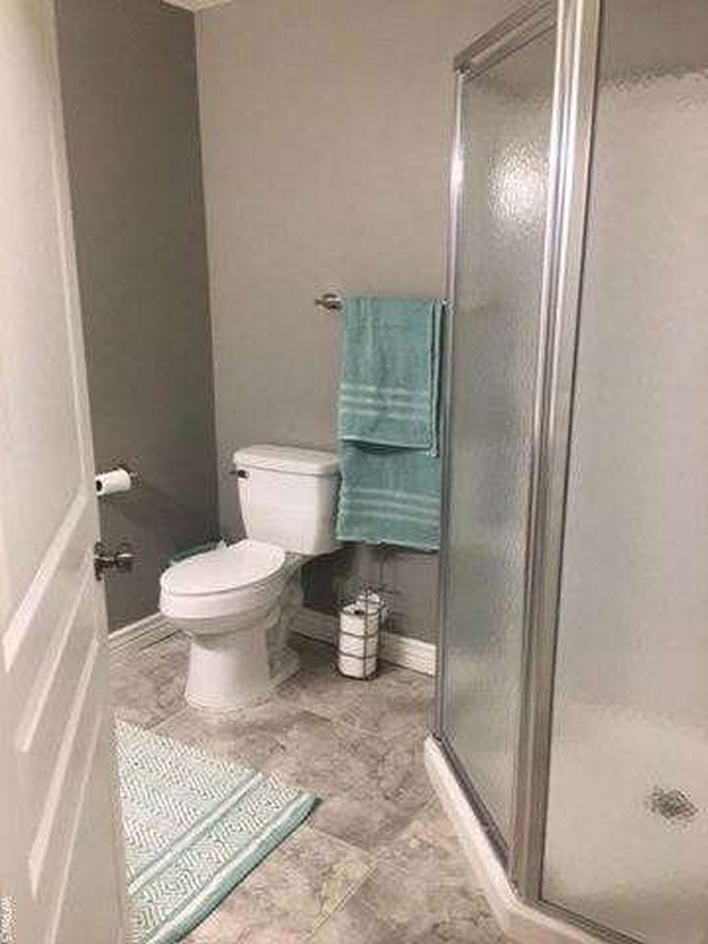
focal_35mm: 29
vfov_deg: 61.7
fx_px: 791
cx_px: 354
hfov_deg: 48.2
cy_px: 472
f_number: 2.2
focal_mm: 4.15
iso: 125
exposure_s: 1/30
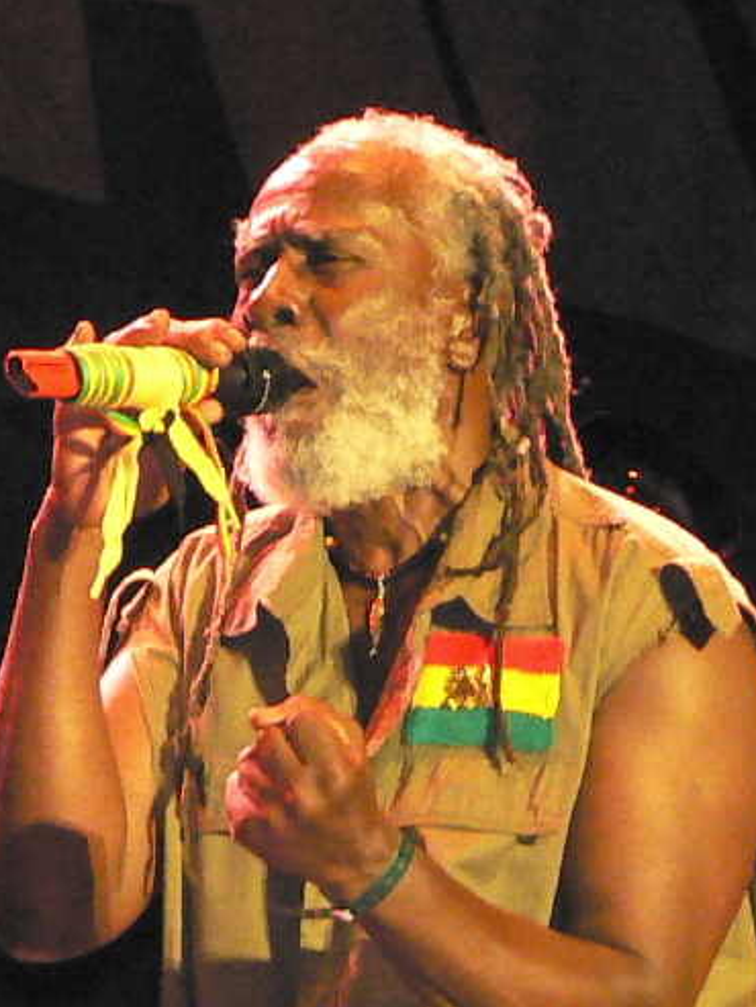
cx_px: 351
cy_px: 607
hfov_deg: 12.1
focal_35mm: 123
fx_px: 3580
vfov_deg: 16.0
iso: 400
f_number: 3.2
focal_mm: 17.3
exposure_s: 1/60
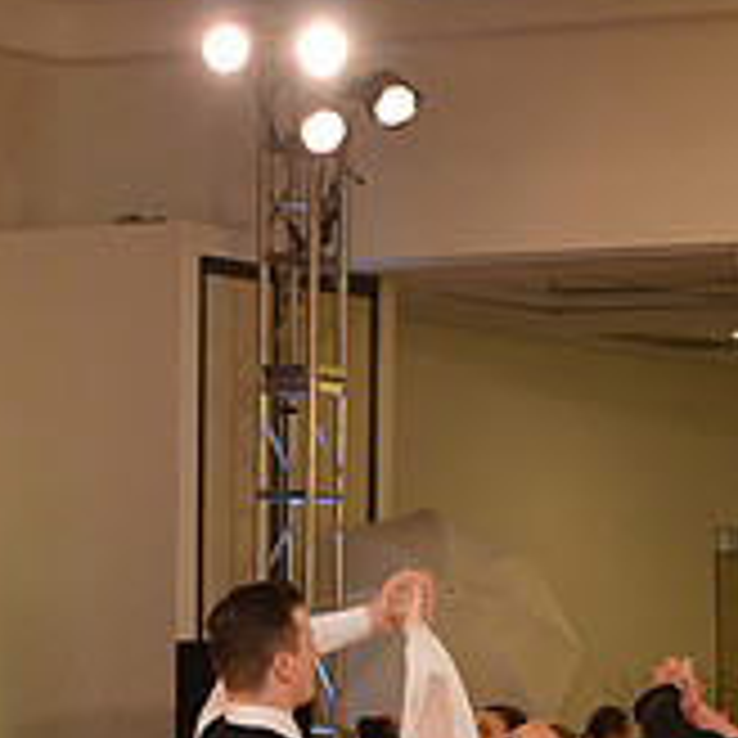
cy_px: 1202
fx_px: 5089
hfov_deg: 8.3
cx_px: 317
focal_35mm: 211
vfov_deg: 8.1
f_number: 5
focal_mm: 70
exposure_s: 1/320
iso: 1600
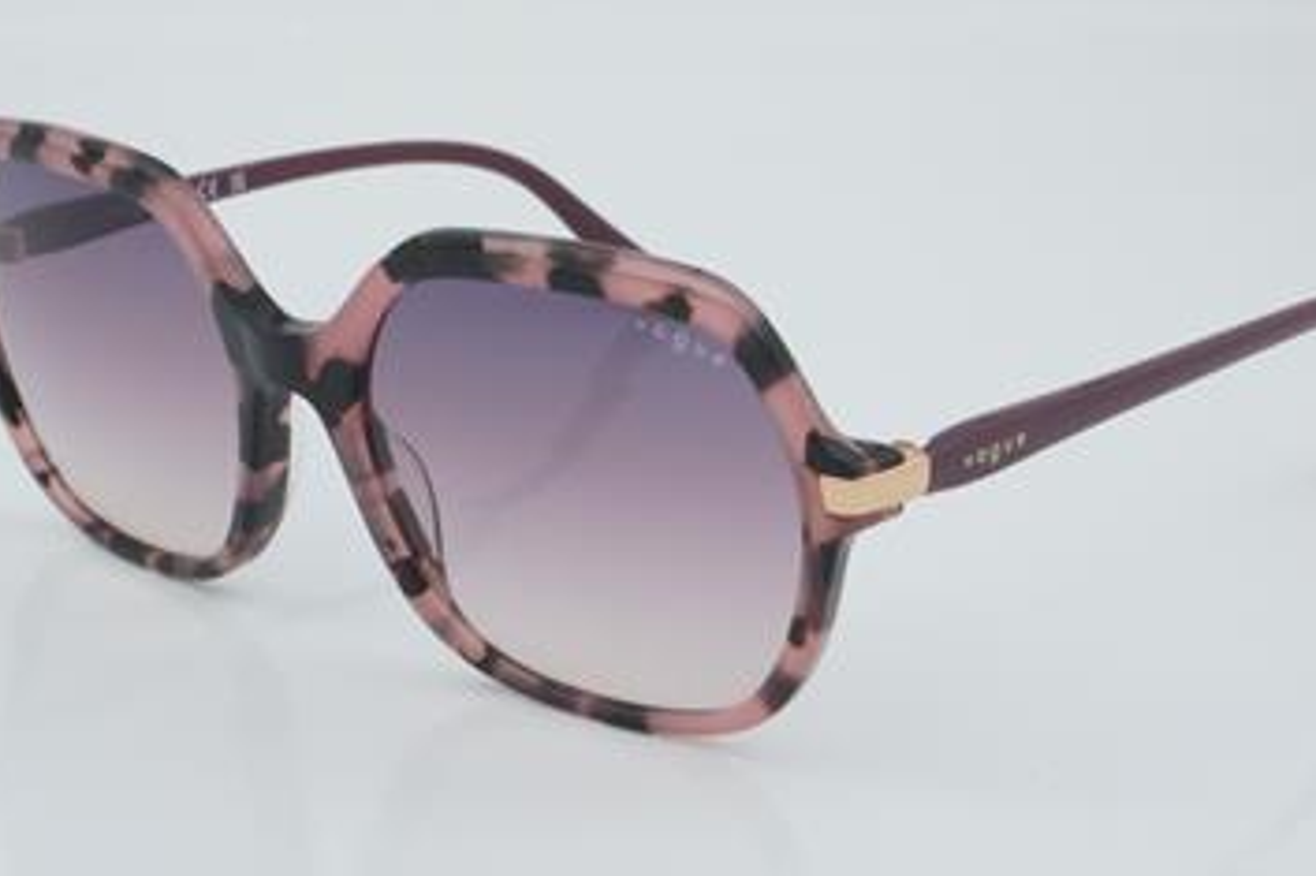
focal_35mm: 85
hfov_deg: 23.9
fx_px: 3106
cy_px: 421
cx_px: 671
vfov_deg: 16.1
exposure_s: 1/3
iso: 100
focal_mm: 50
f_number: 32
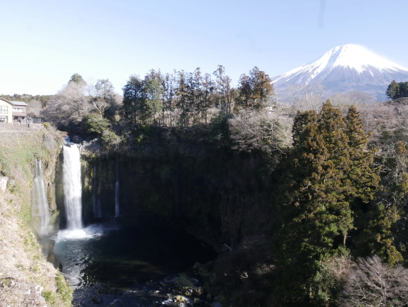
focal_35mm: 30
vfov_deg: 46.8
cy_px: 154
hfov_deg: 59.9
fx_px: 354
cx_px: 204
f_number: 20
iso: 800
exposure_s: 1/20
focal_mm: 15
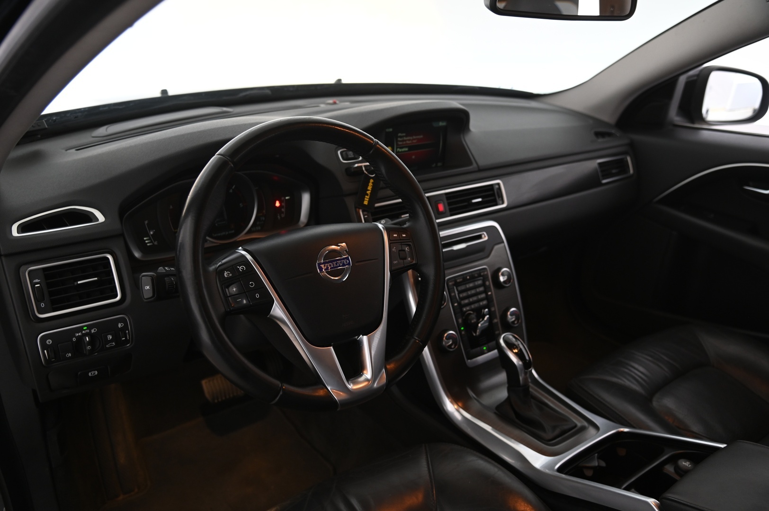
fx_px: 662
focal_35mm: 31
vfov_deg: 42.3
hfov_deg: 60.3
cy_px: 256
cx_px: 384
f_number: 4
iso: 1000
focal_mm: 31
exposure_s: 1/15
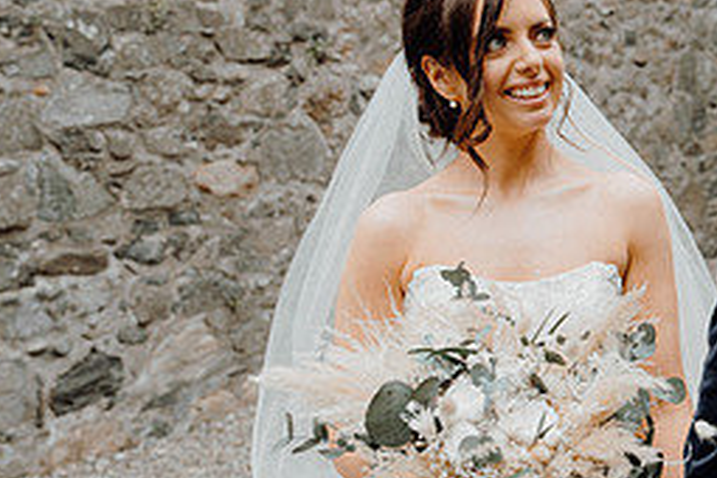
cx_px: 770
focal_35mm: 66
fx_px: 1314
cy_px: 176
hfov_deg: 28.0
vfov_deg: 20.6
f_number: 3.5
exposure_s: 1/160
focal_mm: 29
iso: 125
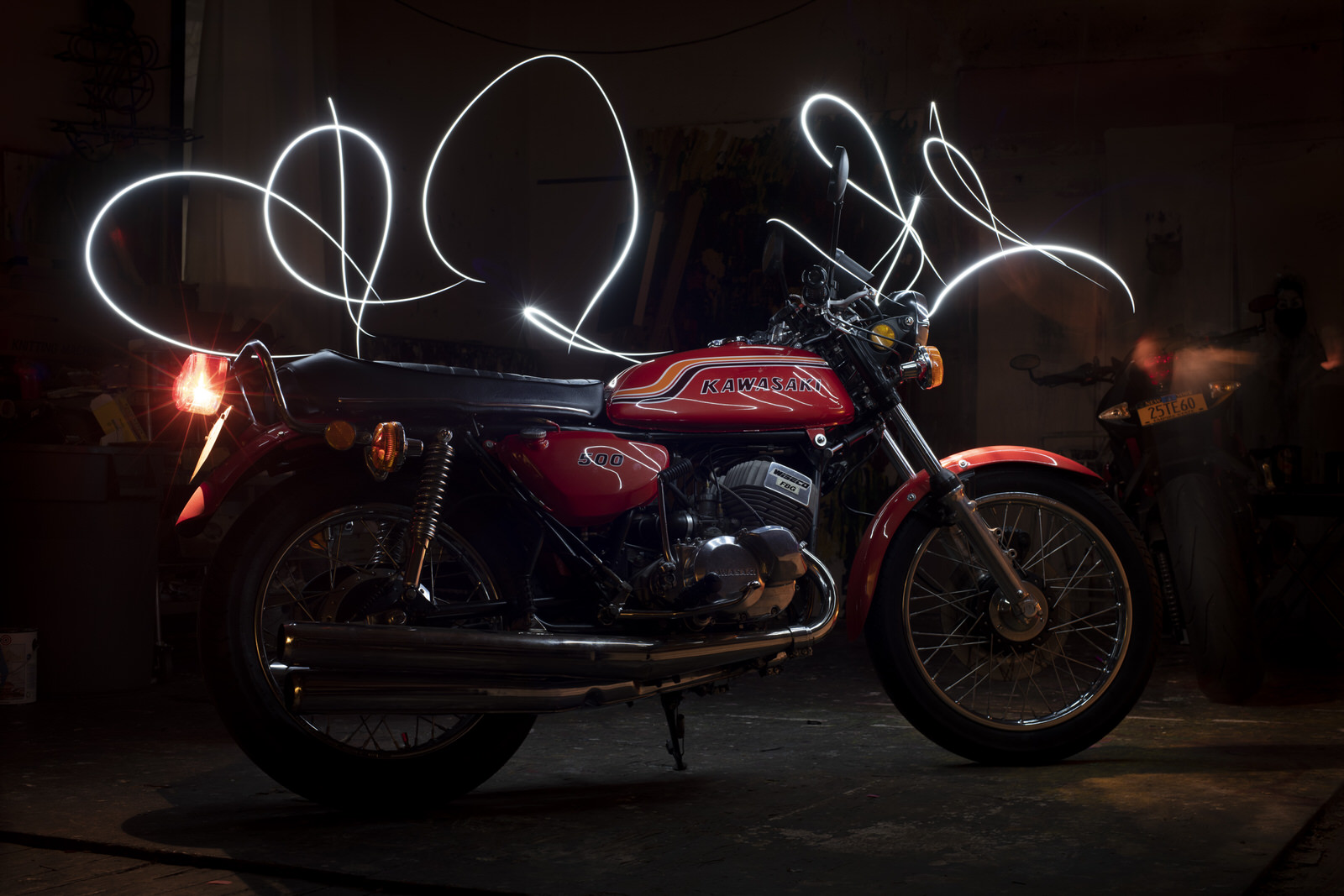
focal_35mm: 50
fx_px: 1867
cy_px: 448
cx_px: 672
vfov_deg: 27.0
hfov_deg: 39.6
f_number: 11
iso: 100
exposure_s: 13
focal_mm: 50
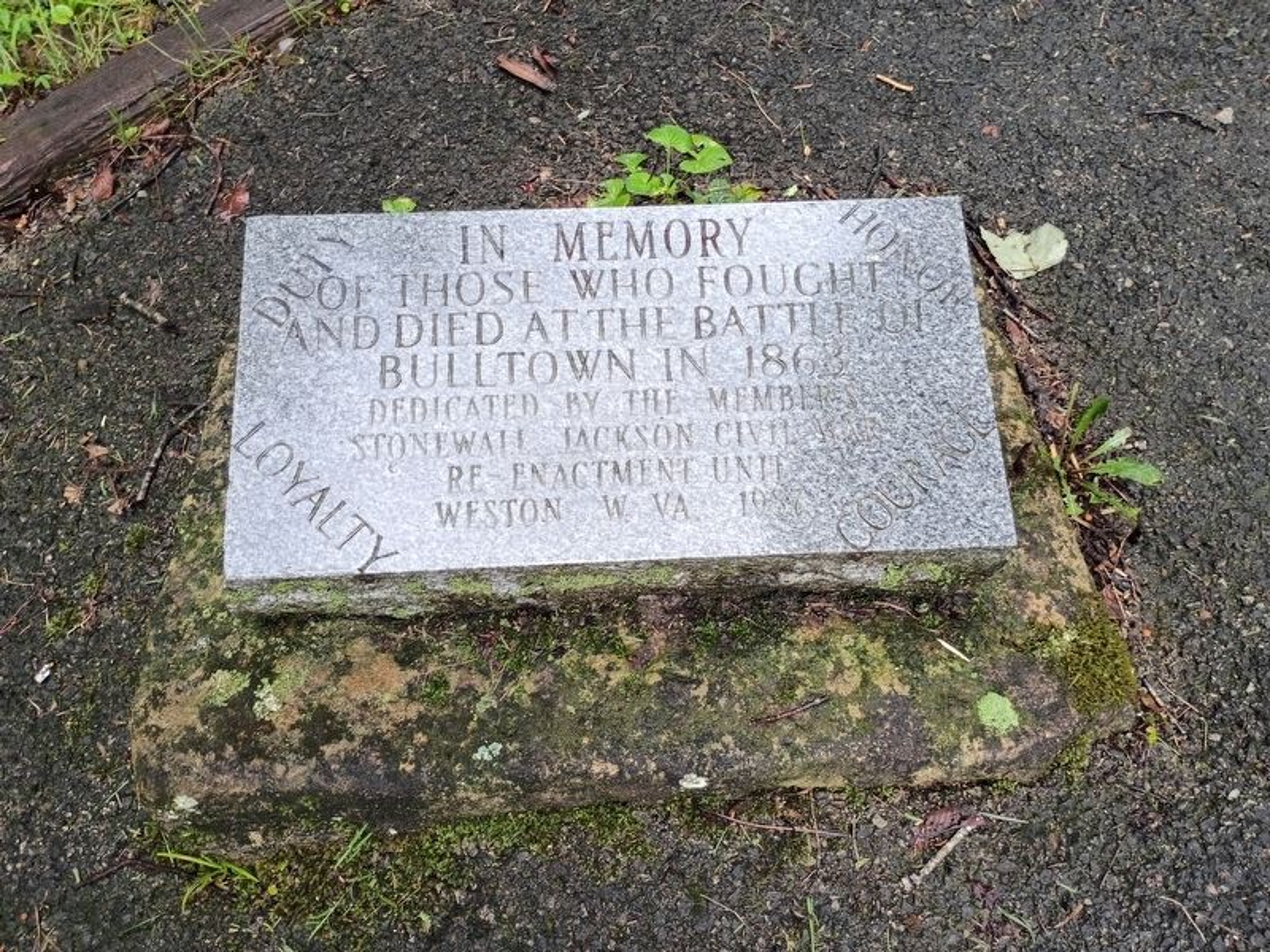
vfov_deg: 48.2
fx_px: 1064
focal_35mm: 29
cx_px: 635
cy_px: 476
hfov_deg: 61.7
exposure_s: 1/60
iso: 380
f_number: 1.8
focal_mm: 4.27
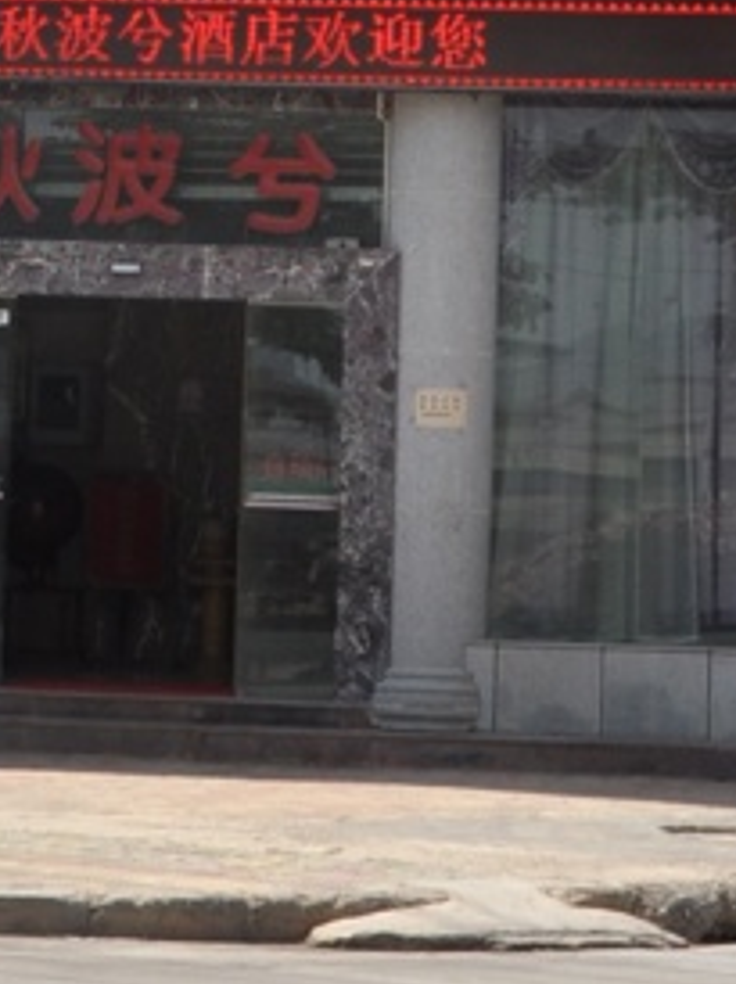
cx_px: 258
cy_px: -404
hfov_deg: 8.0
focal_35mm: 186
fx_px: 5281
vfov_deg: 10.3
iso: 200
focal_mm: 20
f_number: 13
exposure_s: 1/160
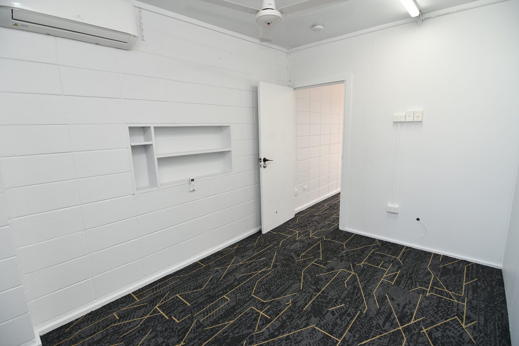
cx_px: 260
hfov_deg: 96.7
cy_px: 173
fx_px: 231
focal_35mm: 16
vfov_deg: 73.7
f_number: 4
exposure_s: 1/60
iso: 200
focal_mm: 11
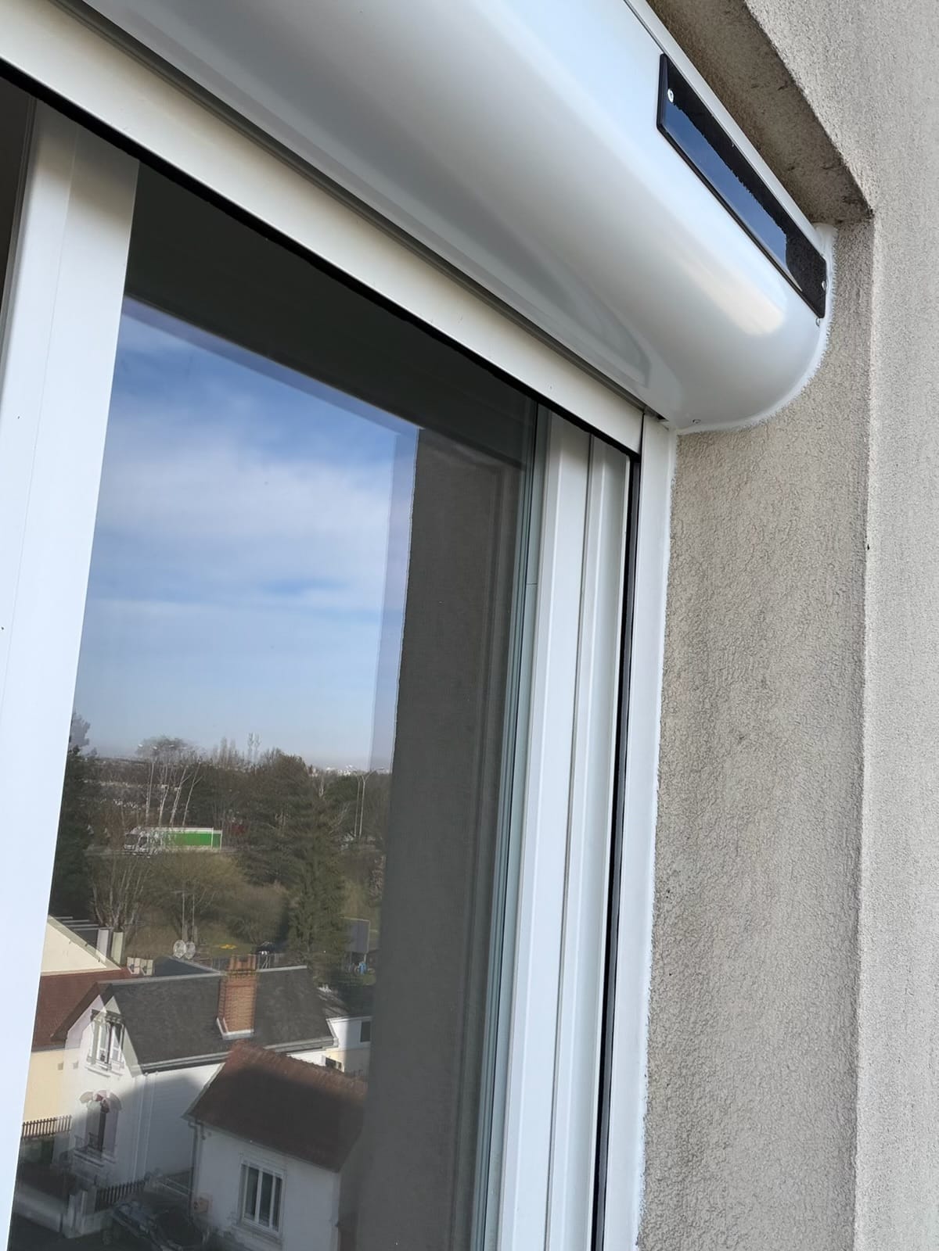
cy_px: 626
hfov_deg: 46.8
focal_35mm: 30
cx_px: 470
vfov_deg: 60.0
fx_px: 1085
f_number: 1.9
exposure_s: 1/442
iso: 25
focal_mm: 2.71
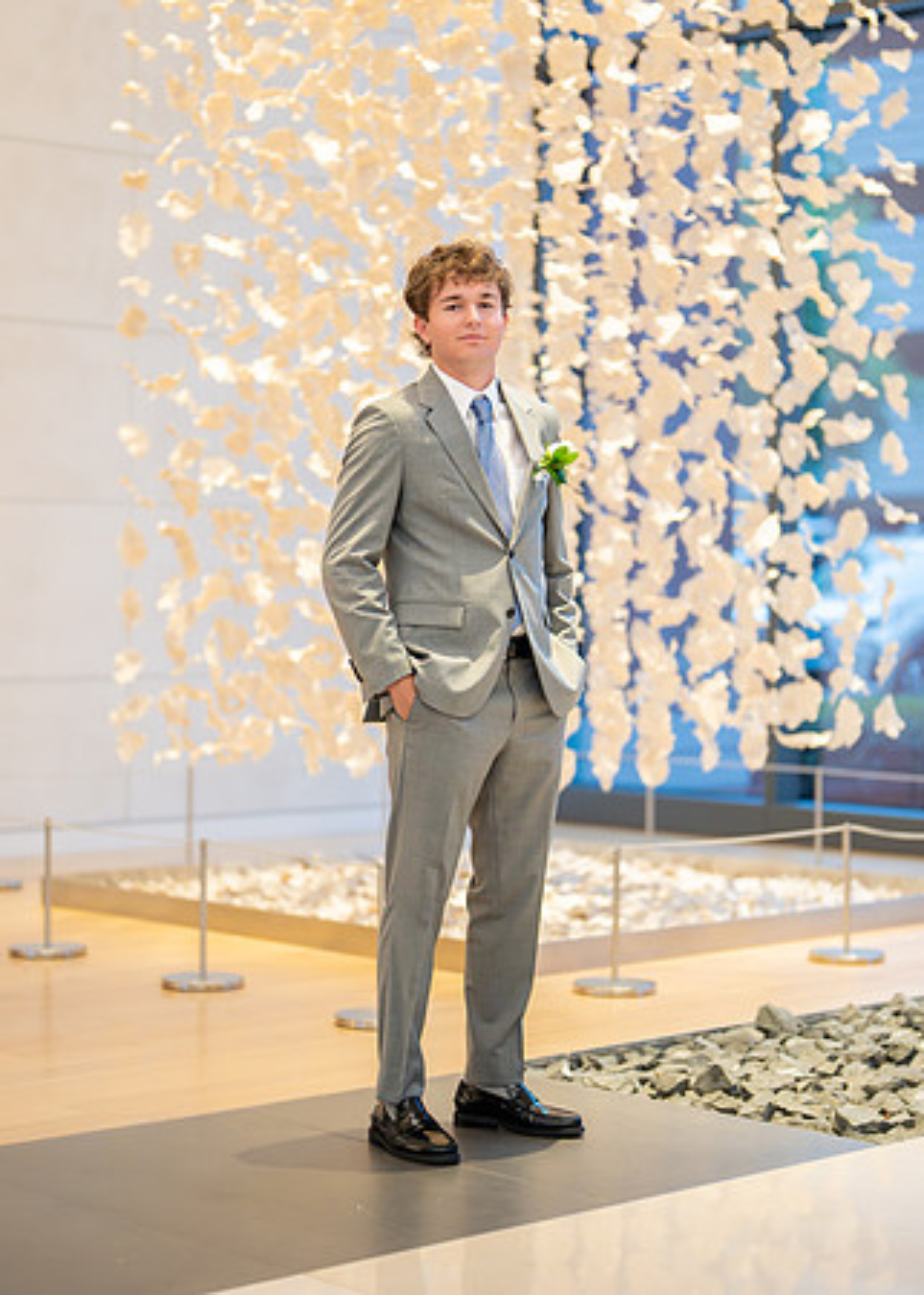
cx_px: 478
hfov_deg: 18.8
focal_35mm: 76
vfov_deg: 26.2
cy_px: 663
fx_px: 2787
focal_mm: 50
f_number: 1.2
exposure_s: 1/640
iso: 1000
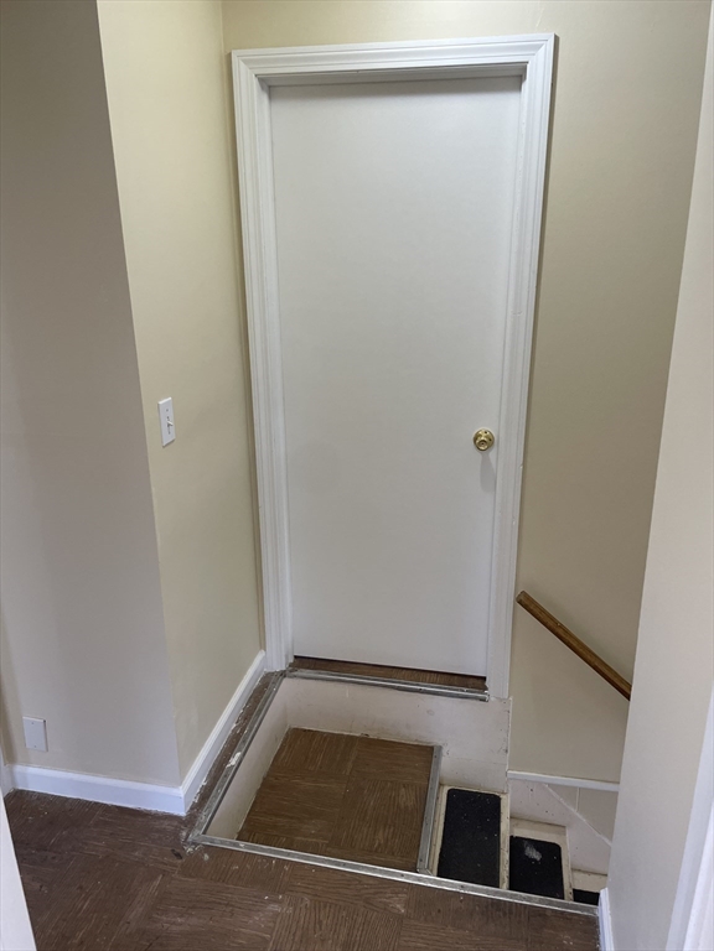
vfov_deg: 67.3
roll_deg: -0.4
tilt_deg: -18.9
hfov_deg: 53.1
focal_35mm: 26
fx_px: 715
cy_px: 476
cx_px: 357
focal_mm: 4.2
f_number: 1.6
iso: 100
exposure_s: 1/120
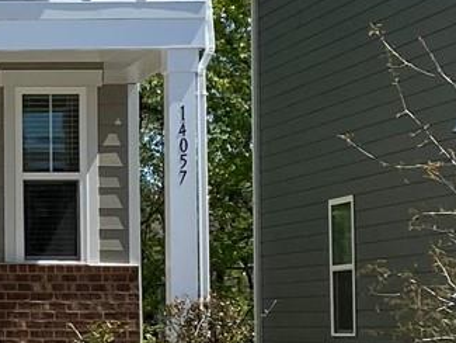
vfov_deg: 9.1
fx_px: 2161
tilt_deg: +2.7
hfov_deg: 11.2
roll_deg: -0.7
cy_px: 186
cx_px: -375
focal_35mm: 164
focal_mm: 4.25
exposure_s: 1/4444
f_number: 1.8
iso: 32
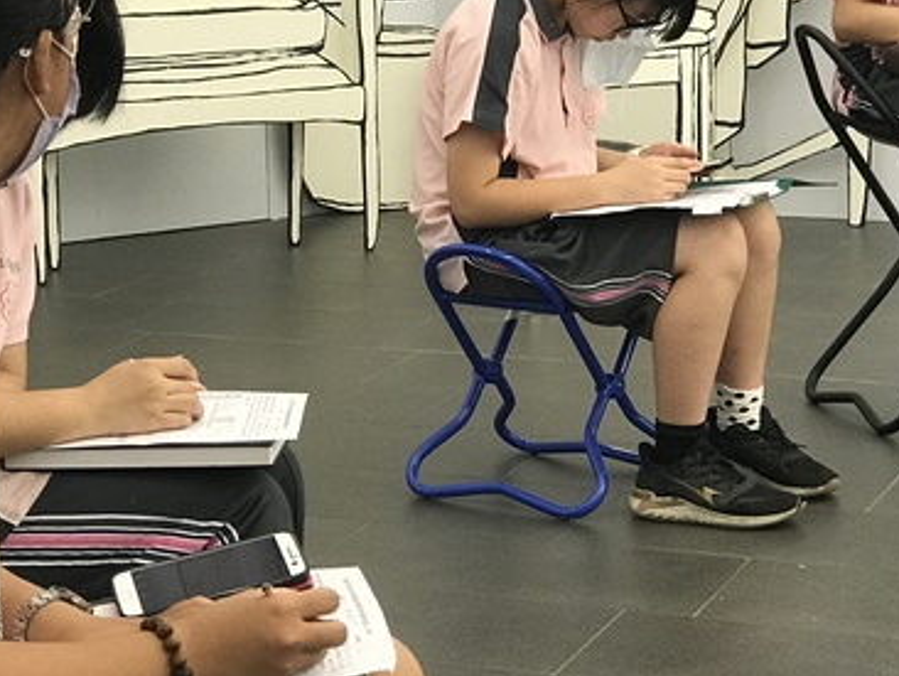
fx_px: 2833
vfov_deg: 13.6
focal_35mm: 109
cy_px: 264
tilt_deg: -10.3
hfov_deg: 18.0
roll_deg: +0.6
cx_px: 398
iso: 100
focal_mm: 6.6
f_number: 2.8
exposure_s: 1/60
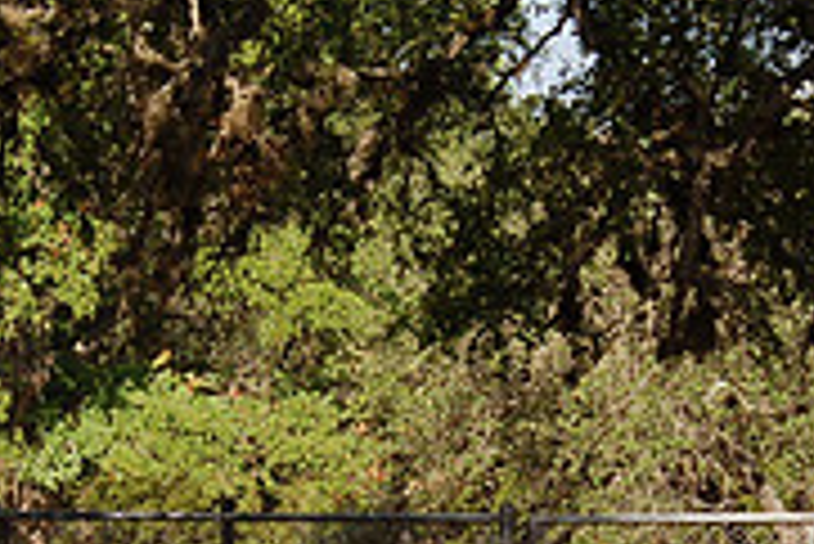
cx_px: 351
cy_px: 607
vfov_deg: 4.8
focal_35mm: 288
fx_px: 6517
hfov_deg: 7.1
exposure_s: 1/500
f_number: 10
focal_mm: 60
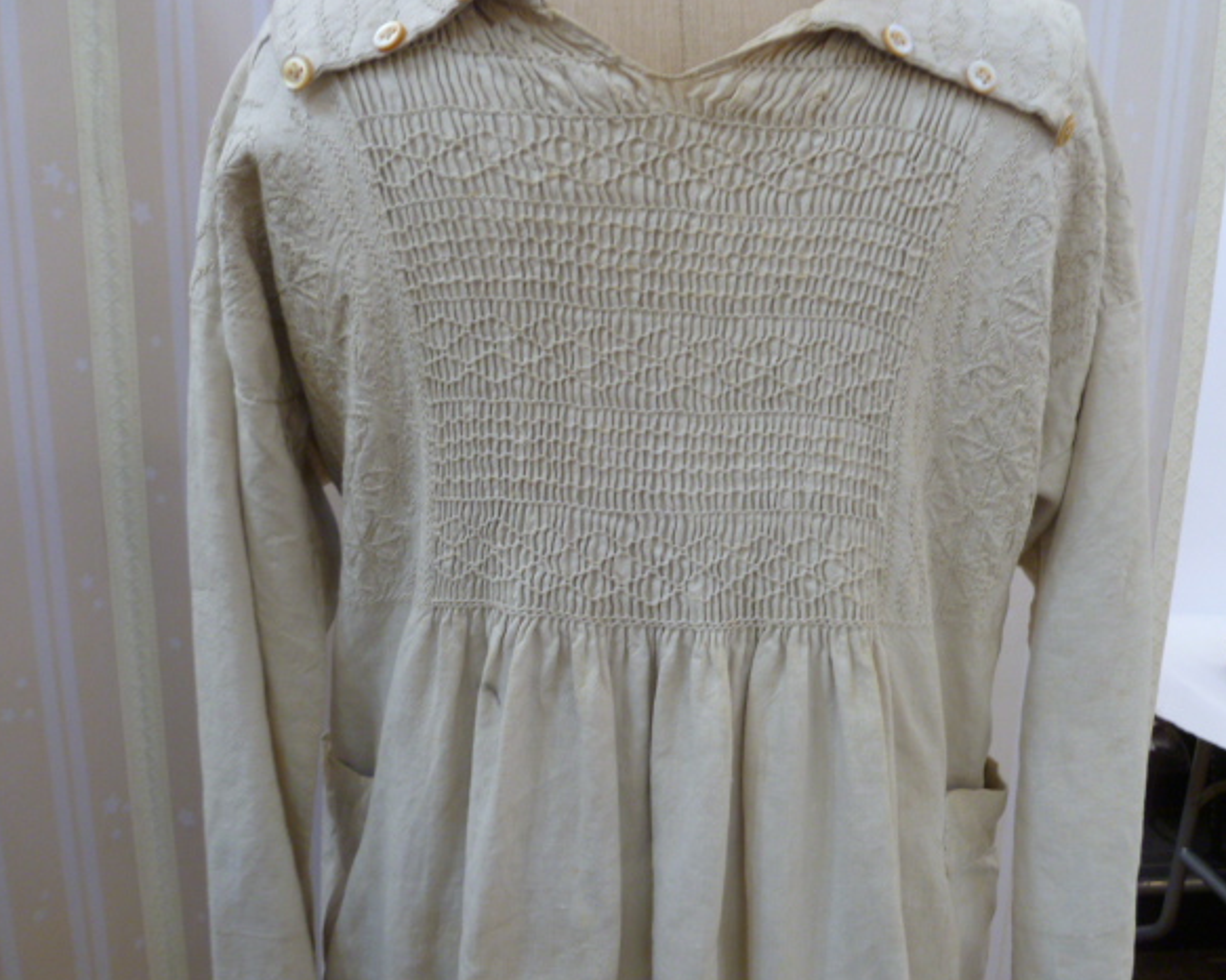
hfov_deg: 58.8
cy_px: 486
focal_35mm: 30
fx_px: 1088
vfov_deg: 48.5
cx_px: 612
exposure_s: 1/30
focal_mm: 5
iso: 200
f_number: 3.3
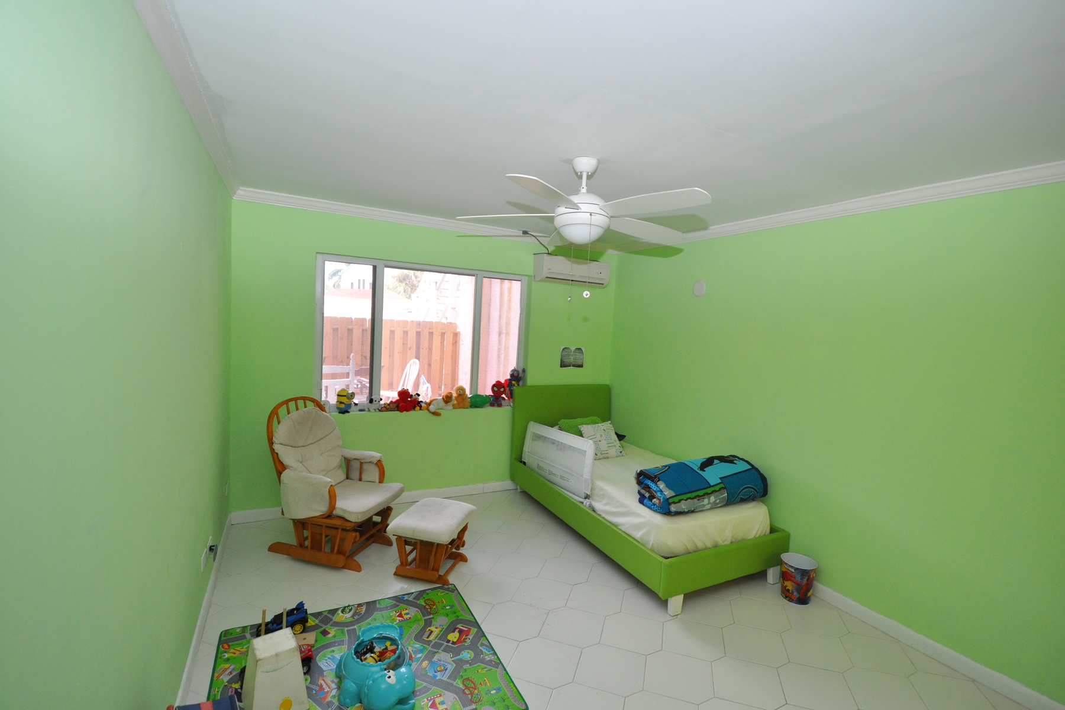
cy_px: 355
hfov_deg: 100.4
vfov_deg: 77.3
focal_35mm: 15
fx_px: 444
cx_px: 532
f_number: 4
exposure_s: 1/60
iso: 800
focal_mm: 10
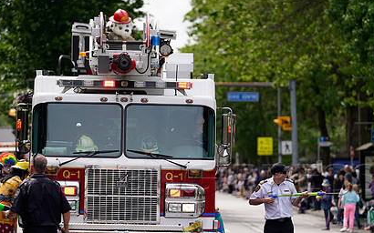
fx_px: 2089
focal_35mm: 205
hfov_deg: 10.2
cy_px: 171
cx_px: 167
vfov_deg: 6.4
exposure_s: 1/400
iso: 100
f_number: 2.8
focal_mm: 142
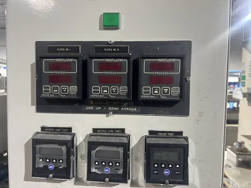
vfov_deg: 53.1
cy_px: 94
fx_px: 189
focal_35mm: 26
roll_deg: -1.2
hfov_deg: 67.3
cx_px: 126
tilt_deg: -3.6
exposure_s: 1/60
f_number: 1.5
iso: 200
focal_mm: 5.7
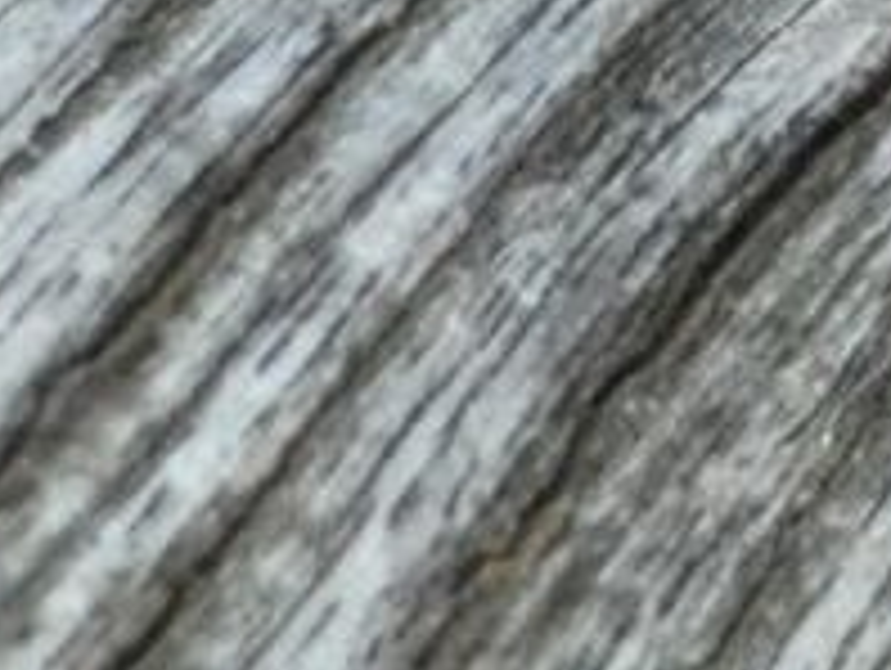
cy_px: -405
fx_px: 26157
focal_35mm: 1015
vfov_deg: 1.5
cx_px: 1726
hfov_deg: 1.9
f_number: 5.5
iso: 500
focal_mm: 42.3
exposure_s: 1/80
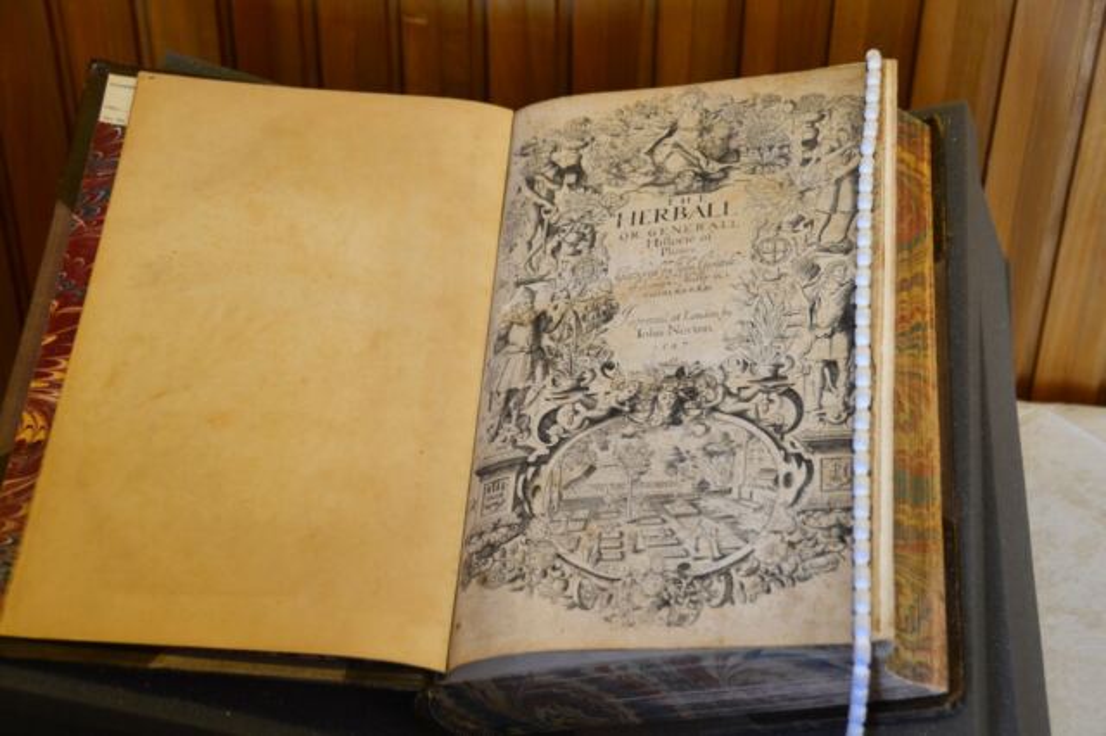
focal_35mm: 66
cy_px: 368
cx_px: 553
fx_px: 2027
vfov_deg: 20.6
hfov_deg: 30.5
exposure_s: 1/10
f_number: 4.5
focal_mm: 44
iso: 400
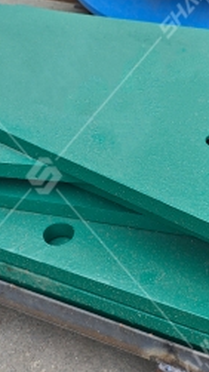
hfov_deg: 20.0
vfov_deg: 34.9
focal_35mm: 60
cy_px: 172
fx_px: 592
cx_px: 135
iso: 50
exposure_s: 1/469
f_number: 1.9
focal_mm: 8.7
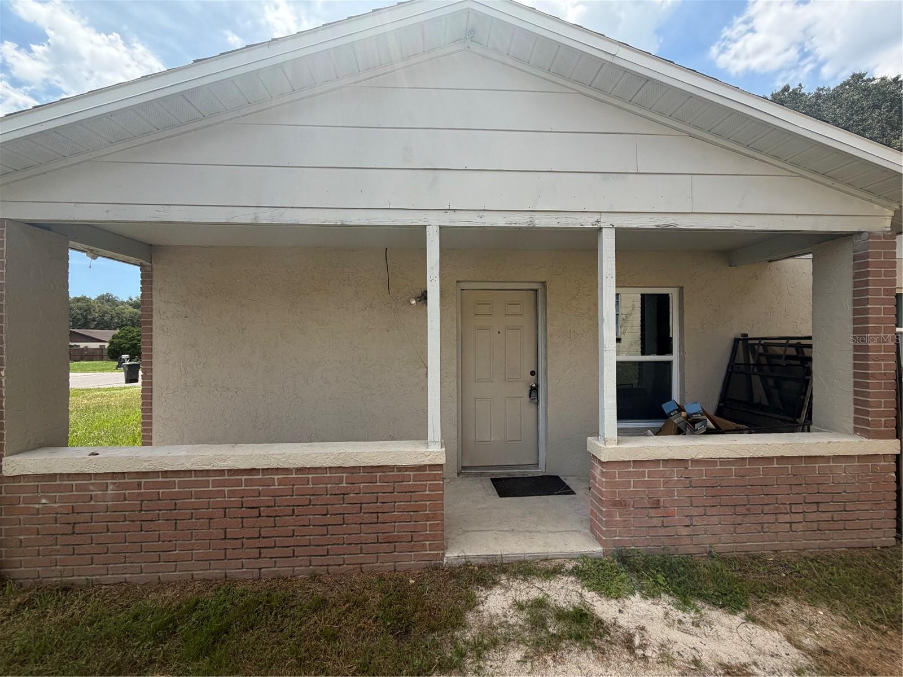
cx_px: 452
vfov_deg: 85.7
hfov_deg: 102.1
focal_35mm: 14
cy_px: 338
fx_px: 365
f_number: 2.2
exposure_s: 1/770
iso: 40
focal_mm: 2.22
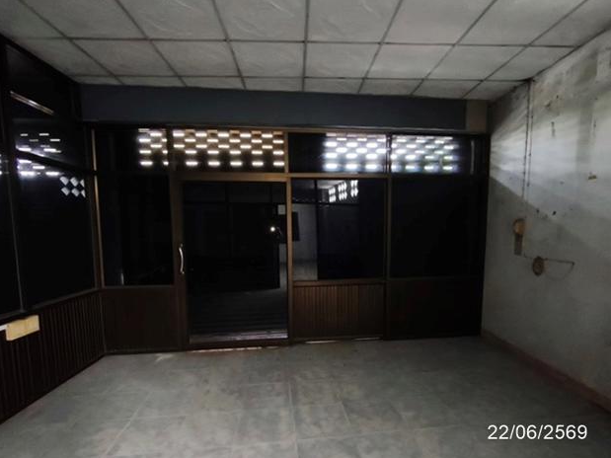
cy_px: 226
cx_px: 290
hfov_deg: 94.4
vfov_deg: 78.1
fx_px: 282
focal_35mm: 16
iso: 1250
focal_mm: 1.91
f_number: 2.2
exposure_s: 1/25
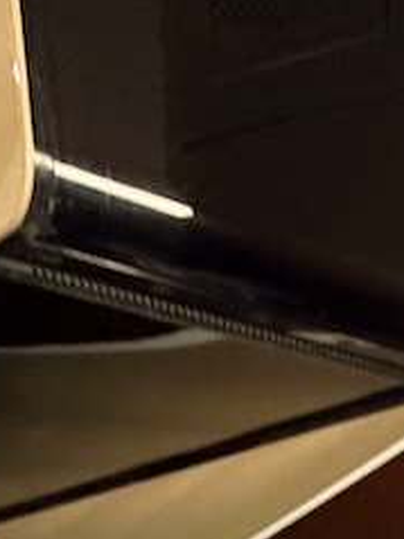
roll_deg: -1.9
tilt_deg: -15.0
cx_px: 702
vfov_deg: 18.0
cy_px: 1050
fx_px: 1215
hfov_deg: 16.2
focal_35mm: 78
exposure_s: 1/60
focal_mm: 2.22
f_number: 2.2
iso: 500
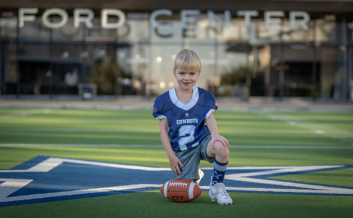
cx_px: 199
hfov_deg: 17.8
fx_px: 1126
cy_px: 128
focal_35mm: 117
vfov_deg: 11.0
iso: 100
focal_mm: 100
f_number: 2.8
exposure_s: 1/400
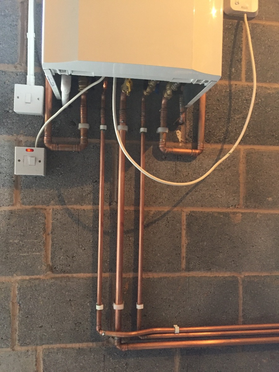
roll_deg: -1.5
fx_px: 312
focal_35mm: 29
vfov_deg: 61.7
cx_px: 140
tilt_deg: +1.3
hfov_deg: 48.2
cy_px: 186
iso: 250
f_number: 2.2
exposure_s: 1/33
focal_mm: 4.15
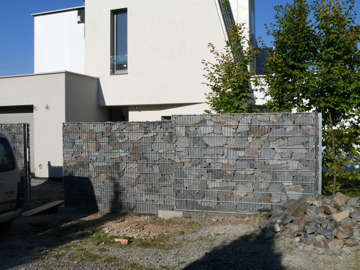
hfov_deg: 52.6
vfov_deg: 40.7
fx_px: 364
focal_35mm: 35
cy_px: 135
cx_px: 180
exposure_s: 1/400
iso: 100
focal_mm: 7.4
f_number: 8
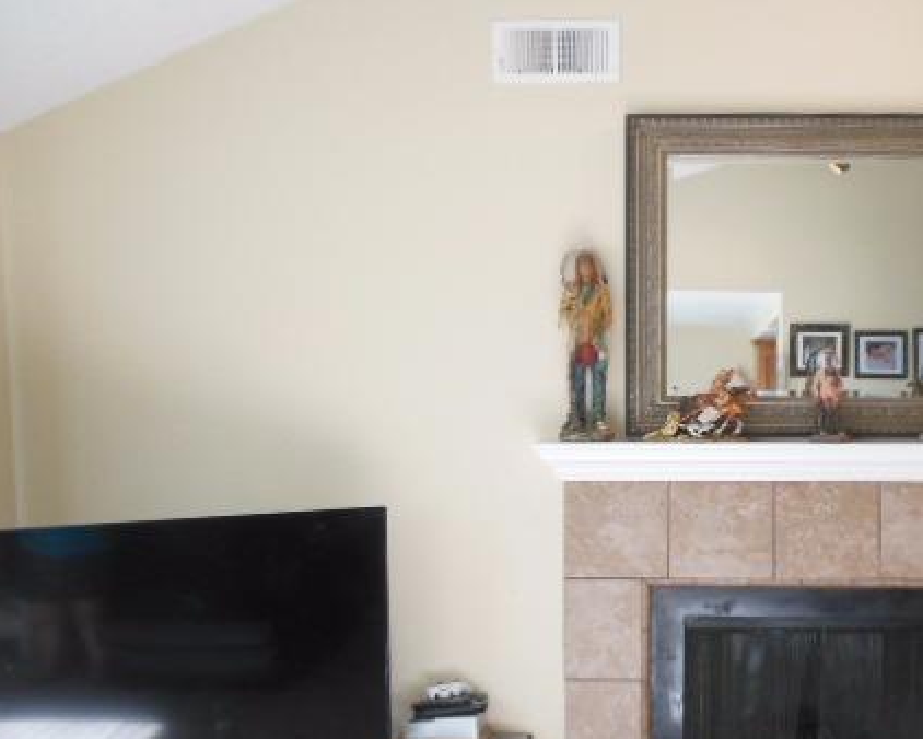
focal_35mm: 37
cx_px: 645
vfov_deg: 39.4
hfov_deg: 47.9
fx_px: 1011
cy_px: 520
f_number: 3.2
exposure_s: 1/50
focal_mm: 4.5
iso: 400
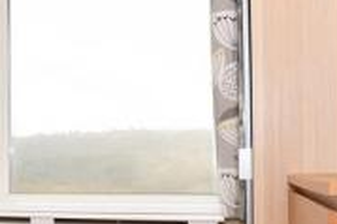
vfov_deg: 24.2
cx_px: -49
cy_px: 180
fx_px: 514
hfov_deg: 31.4
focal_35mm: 55
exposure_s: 1/200
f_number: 8
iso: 400
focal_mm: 10
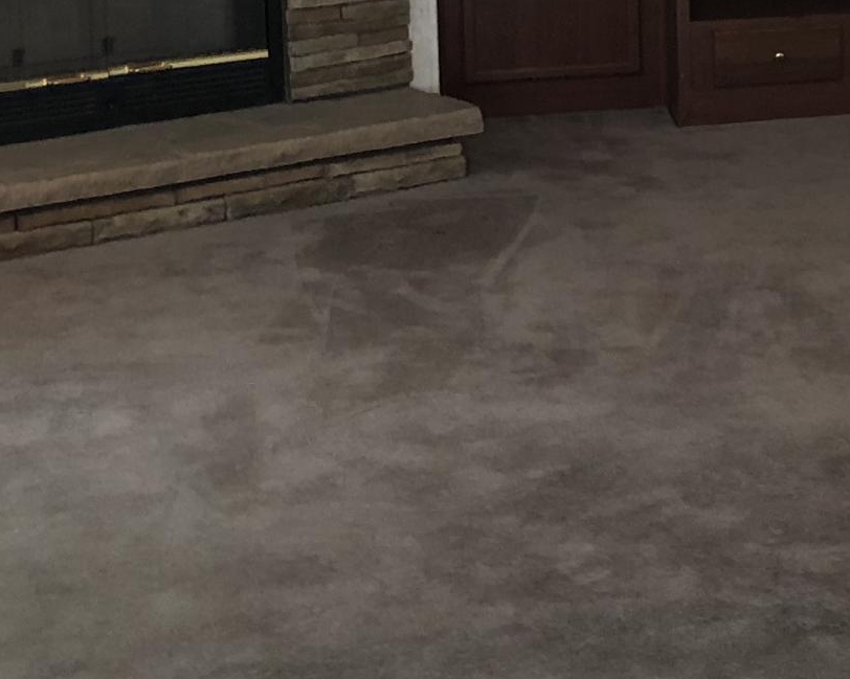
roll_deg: +0.8
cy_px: -121
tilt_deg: -5.9
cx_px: 1148
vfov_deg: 14.8
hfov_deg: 17.6
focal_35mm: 101
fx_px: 2540
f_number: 1.8
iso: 40
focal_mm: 3.99
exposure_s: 1/15
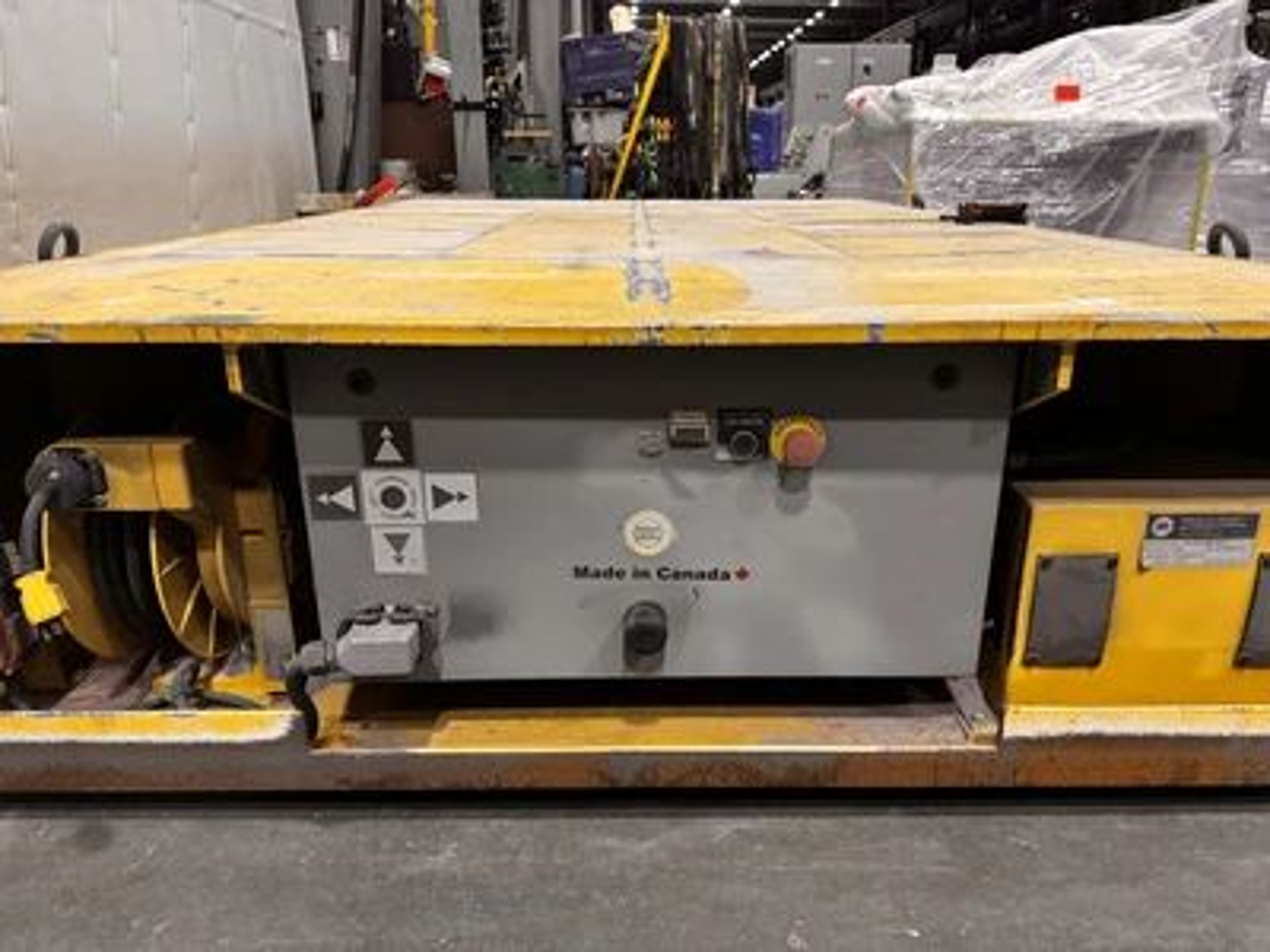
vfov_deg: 56.8
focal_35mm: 24
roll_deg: +1.4
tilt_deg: -19.2
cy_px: 476
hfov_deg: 71.6
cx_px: 635
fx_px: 881
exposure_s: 1/60
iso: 320
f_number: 1.78
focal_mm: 6.76
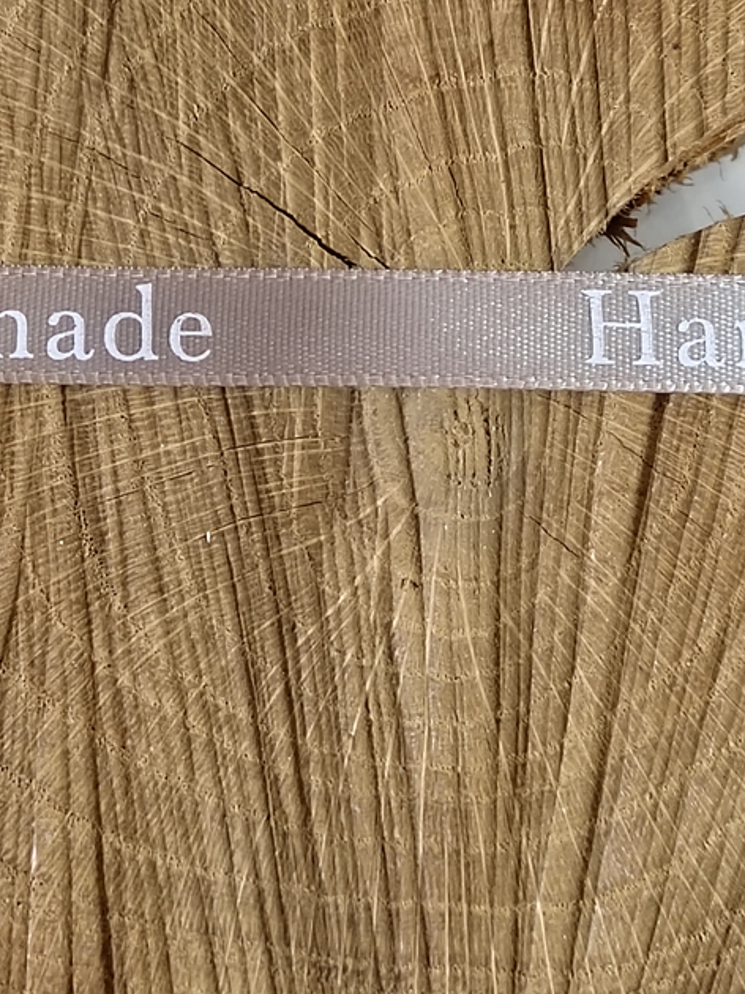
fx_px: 2096
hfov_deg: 20.0
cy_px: 316
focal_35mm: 73
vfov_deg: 26.5
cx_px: 184
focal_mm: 5.52
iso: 3878
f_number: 1.9
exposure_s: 1/50
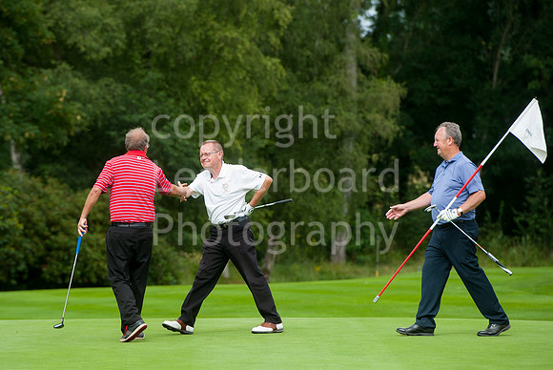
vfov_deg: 5.5
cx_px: 230
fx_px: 3843
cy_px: 200
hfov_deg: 8.2
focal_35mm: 250
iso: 400
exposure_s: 1/1250
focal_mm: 200
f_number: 5.6
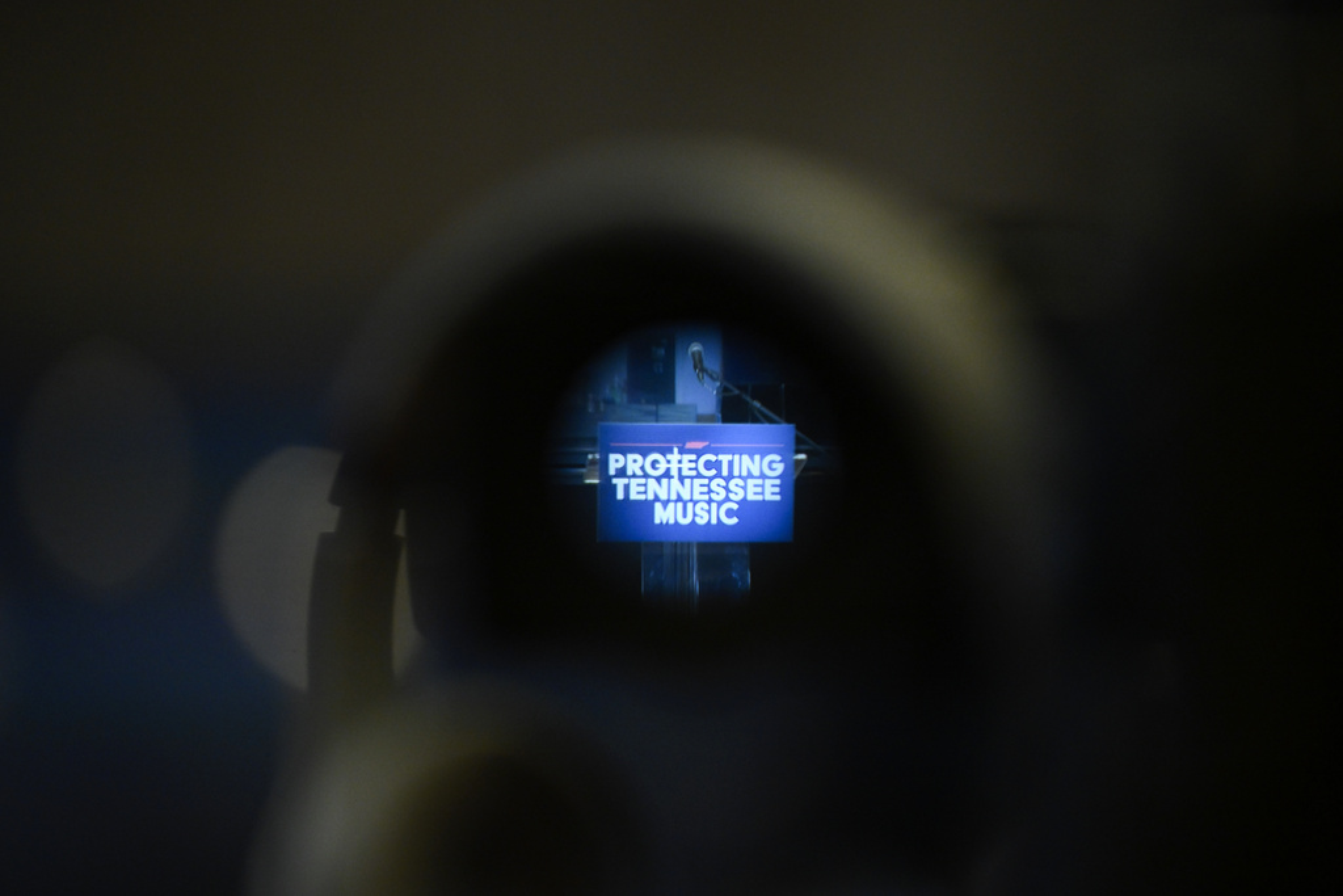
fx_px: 7462
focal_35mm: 200
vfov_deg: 6.9
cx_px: 672
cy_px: 448
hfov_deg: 10.3
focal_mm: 200
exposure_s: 1/400
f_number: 2.8
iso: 3200
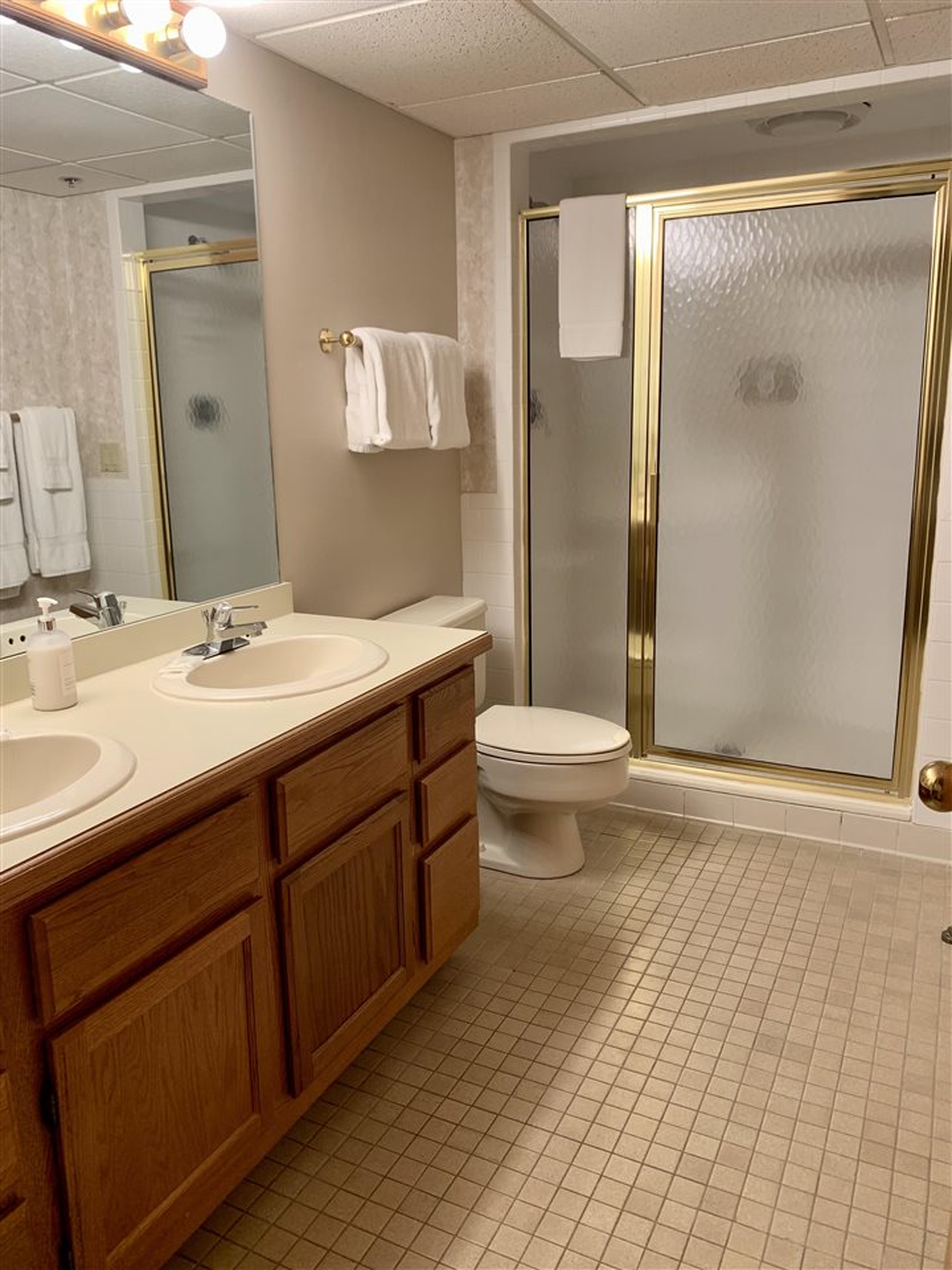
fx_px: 953
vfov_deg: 67.3
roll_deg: +1.0
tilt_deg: -10.6
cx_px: 476
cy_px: 635
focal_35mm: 26
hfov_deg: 53.1
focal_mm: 4.25
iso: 50
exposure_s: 1/60
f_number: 1.8
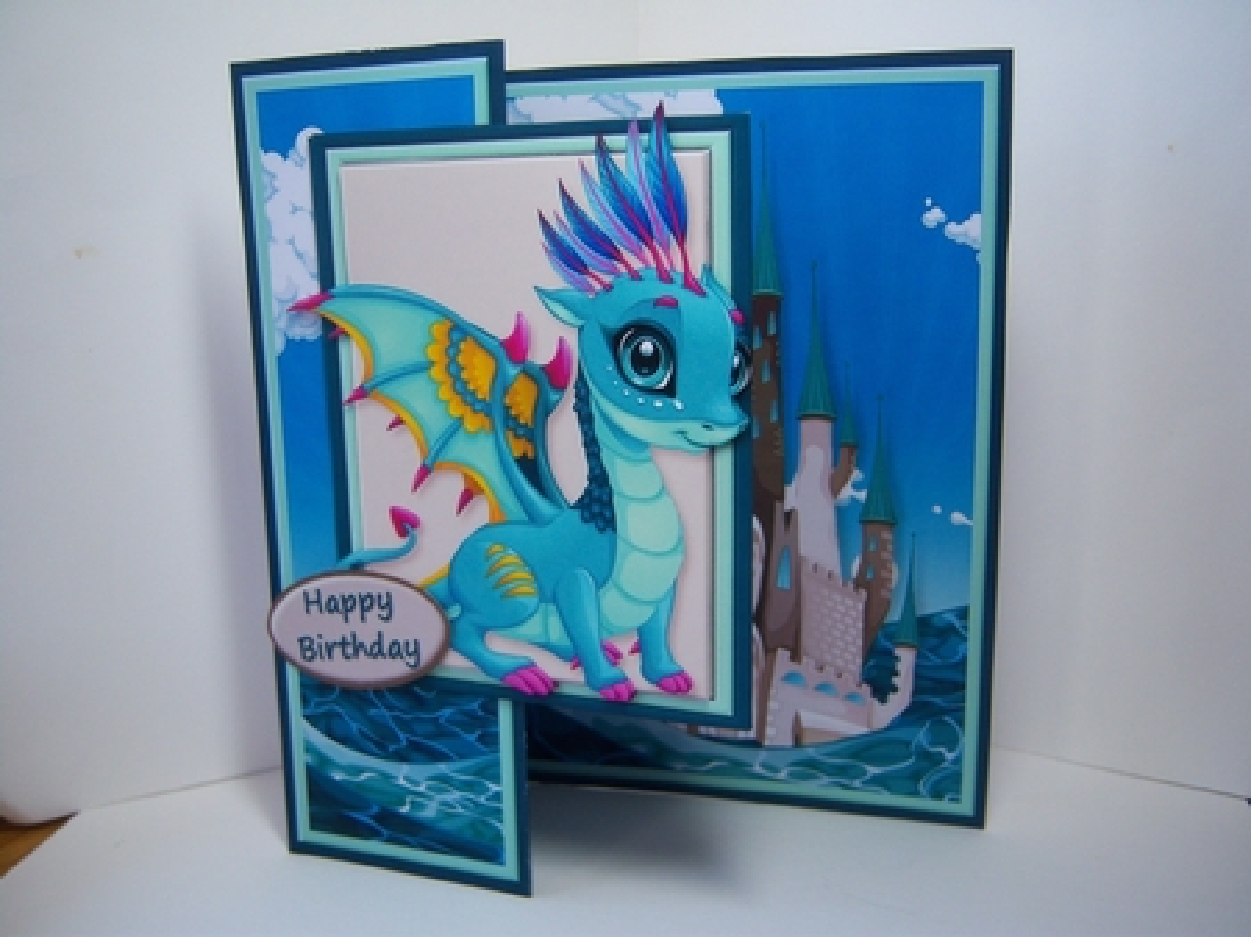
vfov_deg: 39.6
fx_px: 1300
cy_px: 468
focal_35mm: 36
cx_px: 626
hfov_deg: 51.4
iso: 80
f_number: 2.8
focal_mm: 7.5
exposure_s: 1/60
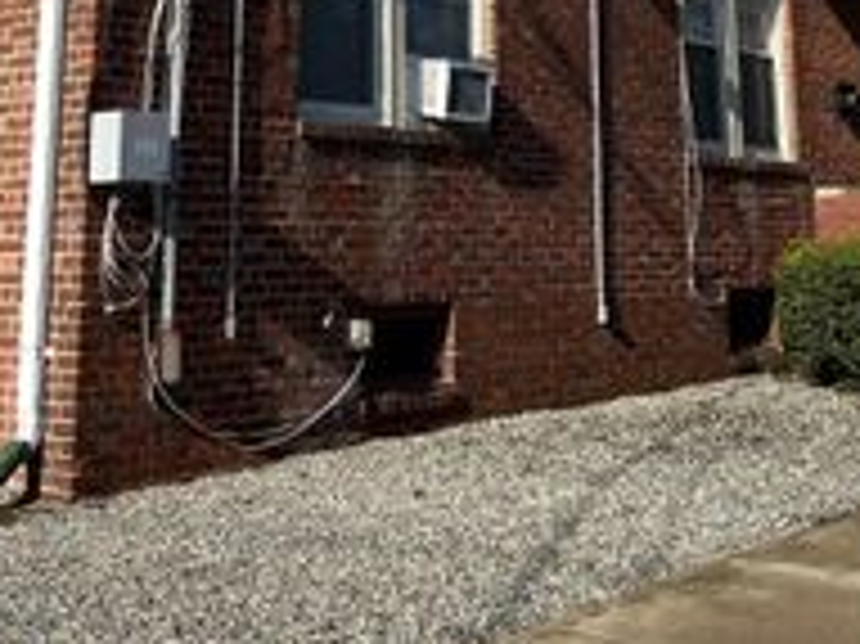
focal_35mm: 68
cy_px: -187
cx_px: 468
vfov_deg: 19.9
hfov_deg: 28.6
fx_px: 1688
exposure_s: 1/4115
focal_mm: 5.7
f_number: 1.5
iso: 50
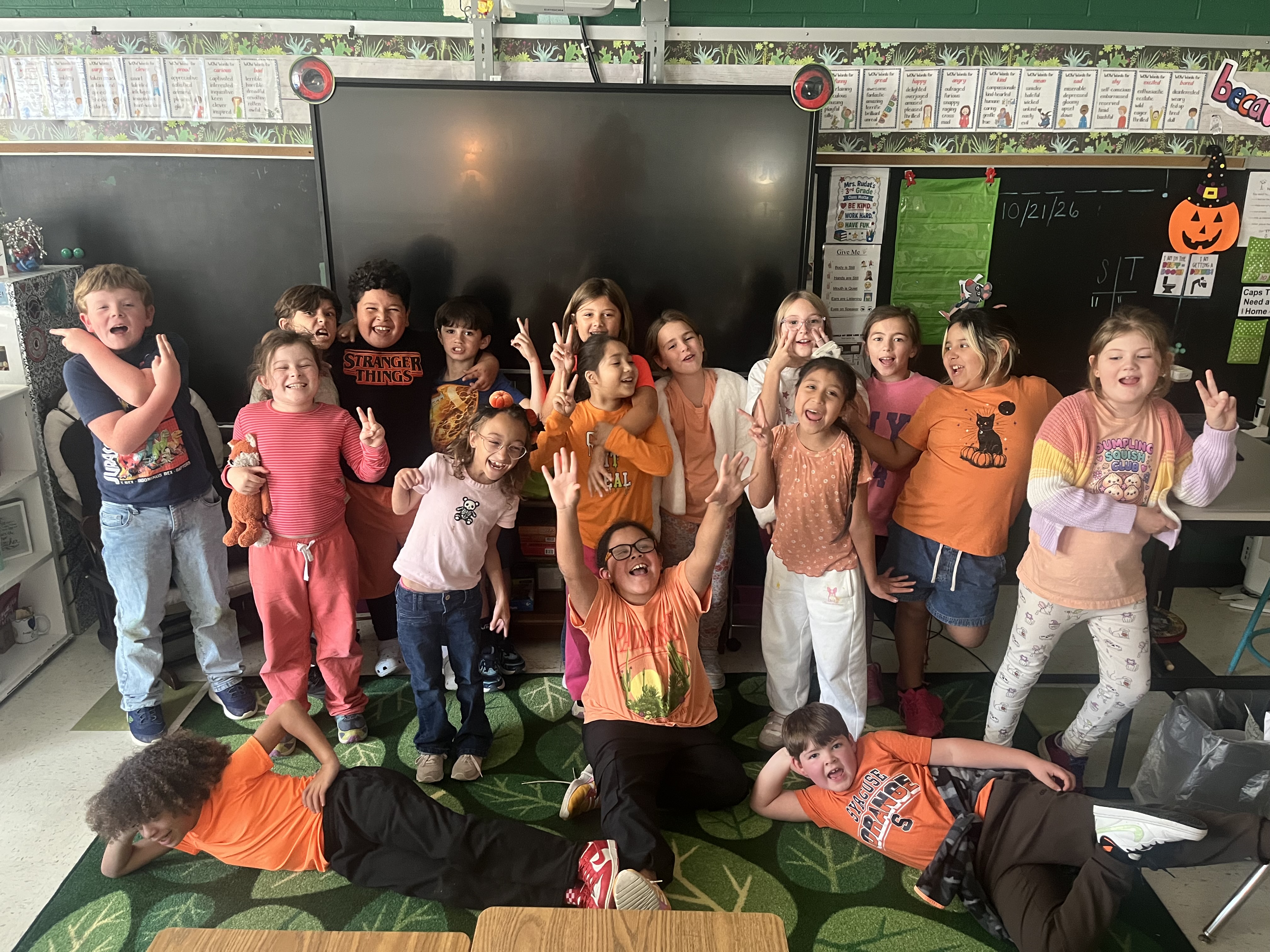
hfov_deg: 67.3
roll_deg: +0.0
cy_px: 476
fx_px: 954
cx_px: 635
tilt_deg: -17.9
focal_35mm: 26
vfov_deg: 53.1
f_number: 1.6
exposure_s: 1/40
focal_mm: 5.1
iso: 500
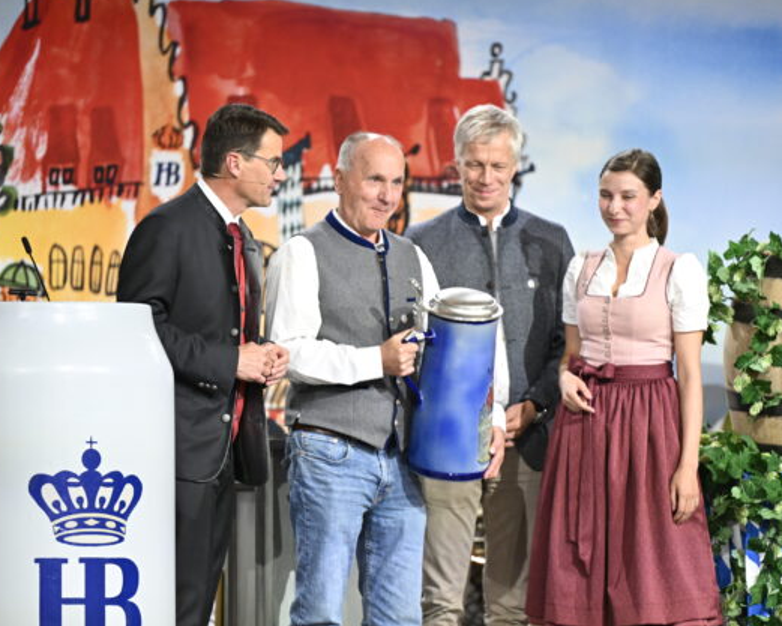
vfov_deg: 6.2
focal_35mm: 249
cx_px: 458
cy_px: 339
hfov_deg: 7.8
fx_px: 5764
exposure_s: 1/320
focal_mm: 180
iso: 2500
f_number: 2.8
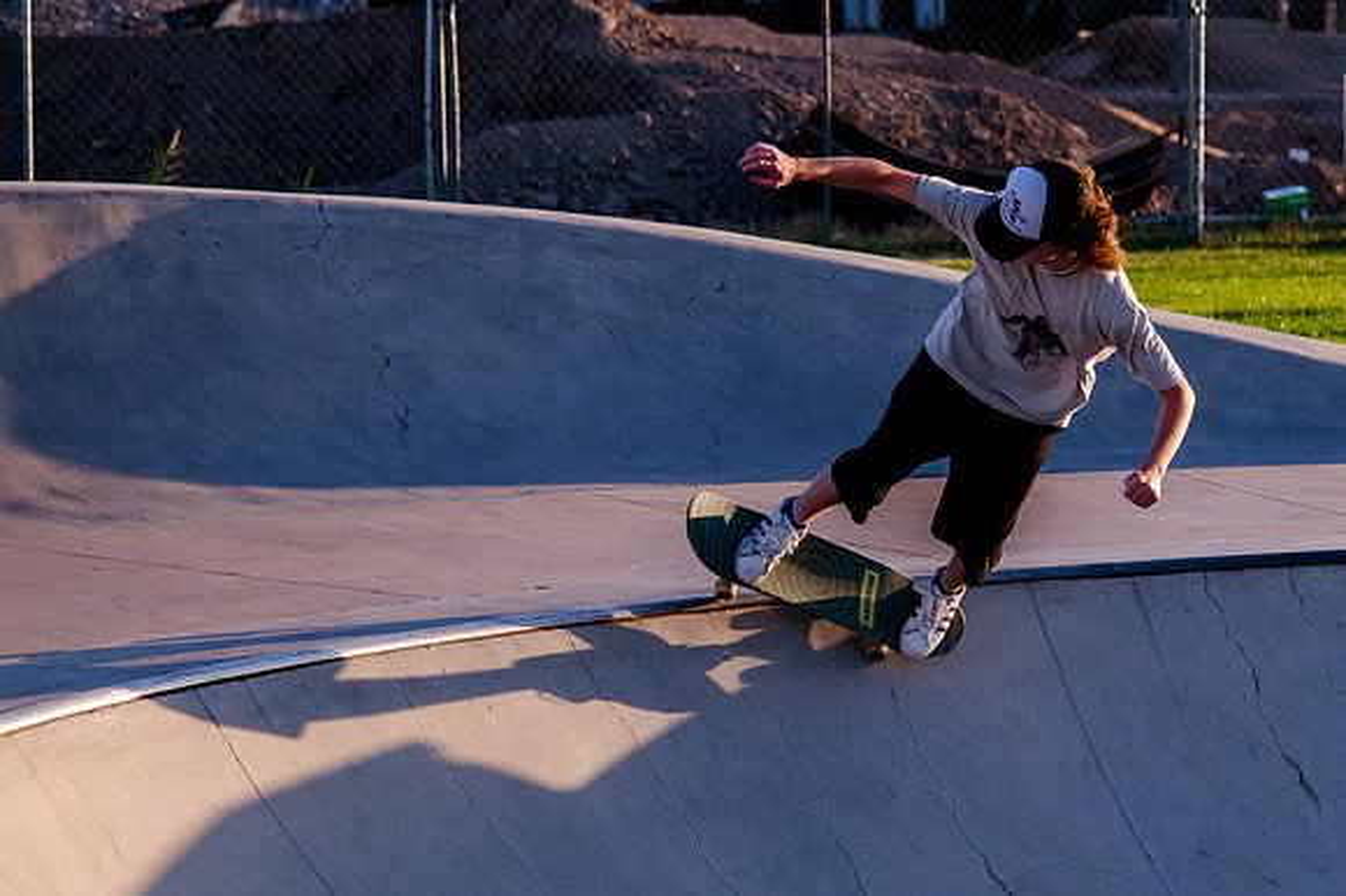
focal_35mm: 150
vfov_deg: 9.1
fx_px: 5620
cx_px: 931
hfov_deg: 13.6
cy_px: 429
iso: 1000
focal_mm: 78
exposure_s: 1/3200
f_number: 4
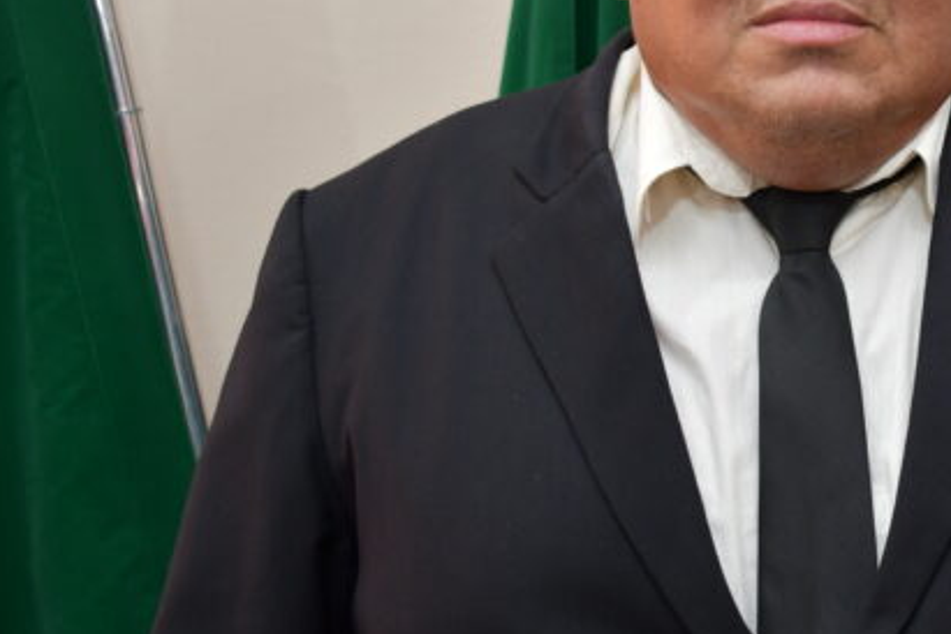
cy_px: 111
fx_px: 1479
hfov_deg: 33.5
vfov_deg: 23.8
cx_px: 877
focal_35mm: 56
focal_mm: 20
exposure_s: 1/60
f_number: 4
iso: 450
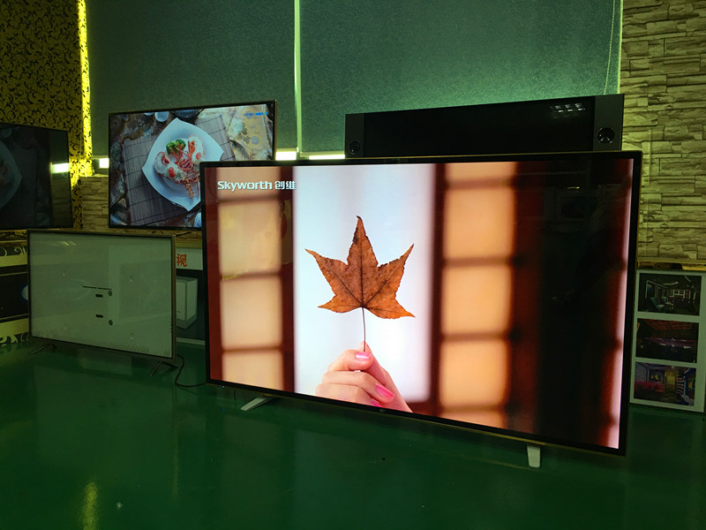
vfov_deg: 48.2
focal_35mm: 29
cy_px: 265
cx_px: 353
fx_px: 591
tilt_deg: -3.9
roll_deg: +0.1
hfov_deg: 61.7
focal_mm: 4.15
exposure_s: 1/17
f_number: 2.2
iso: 32
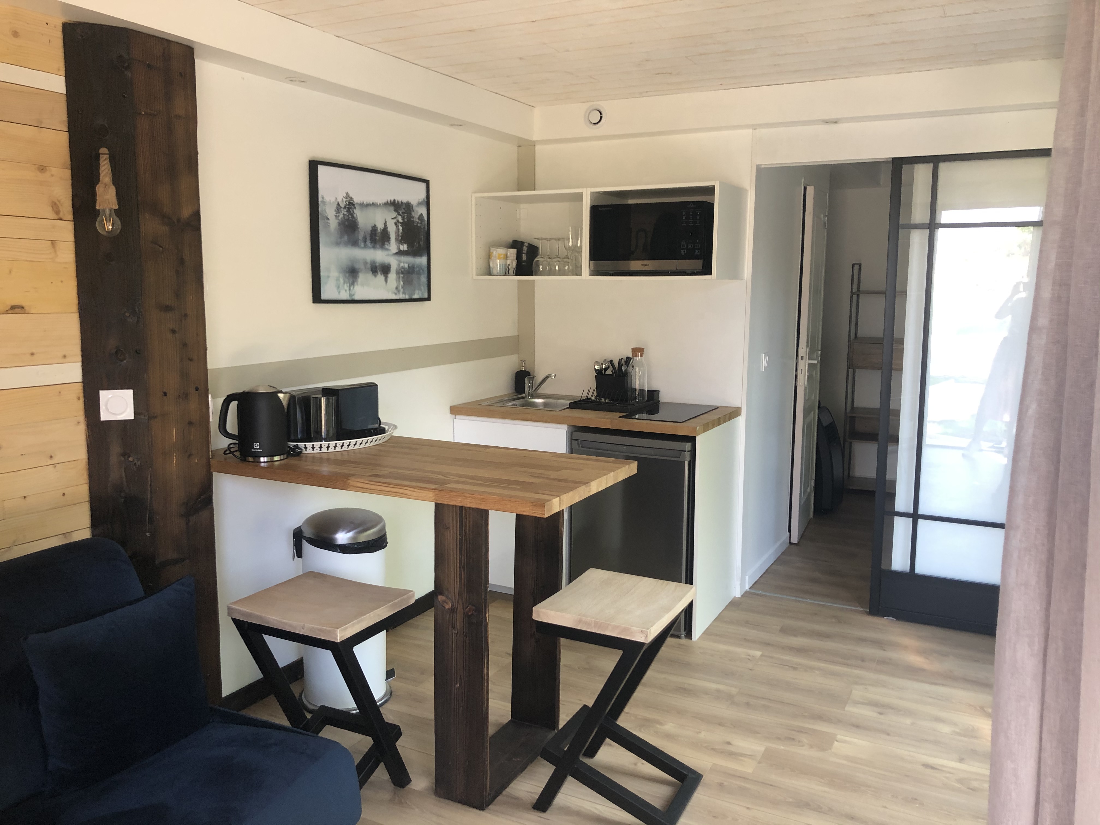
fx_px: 890
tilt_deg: -7.9
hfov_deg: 63.4
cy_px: 412
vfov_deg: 49.7
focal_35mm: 28
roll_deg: -1.0
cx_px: 550
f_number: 1.8
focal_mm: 3.99
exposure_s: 1/30
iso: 32
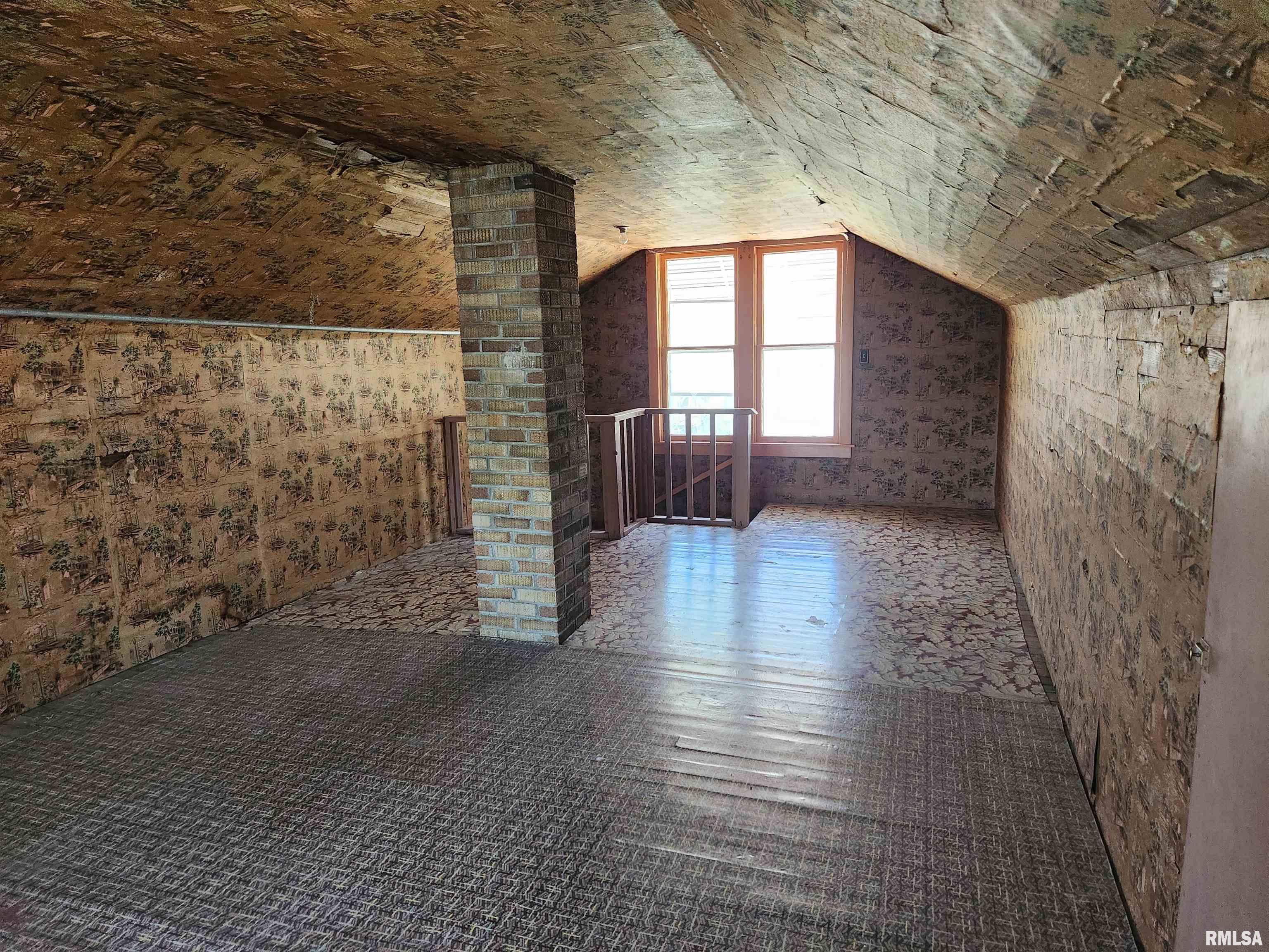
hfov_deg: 73.9
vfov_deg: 58.9
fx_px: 843
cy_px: 476
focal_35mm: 23
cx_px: 634
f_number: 1.8
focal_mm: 5.4
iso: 640
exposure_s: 1/120
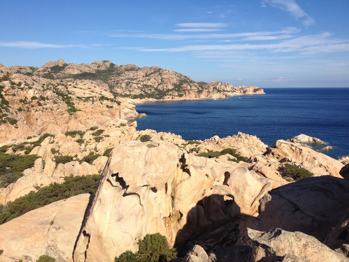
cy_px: 131
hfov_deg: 52.6
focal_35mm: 35
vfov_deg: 40.7
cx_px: 174
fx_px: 353
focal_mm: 4.28
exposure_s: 1/2304
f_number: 2.4
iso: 64
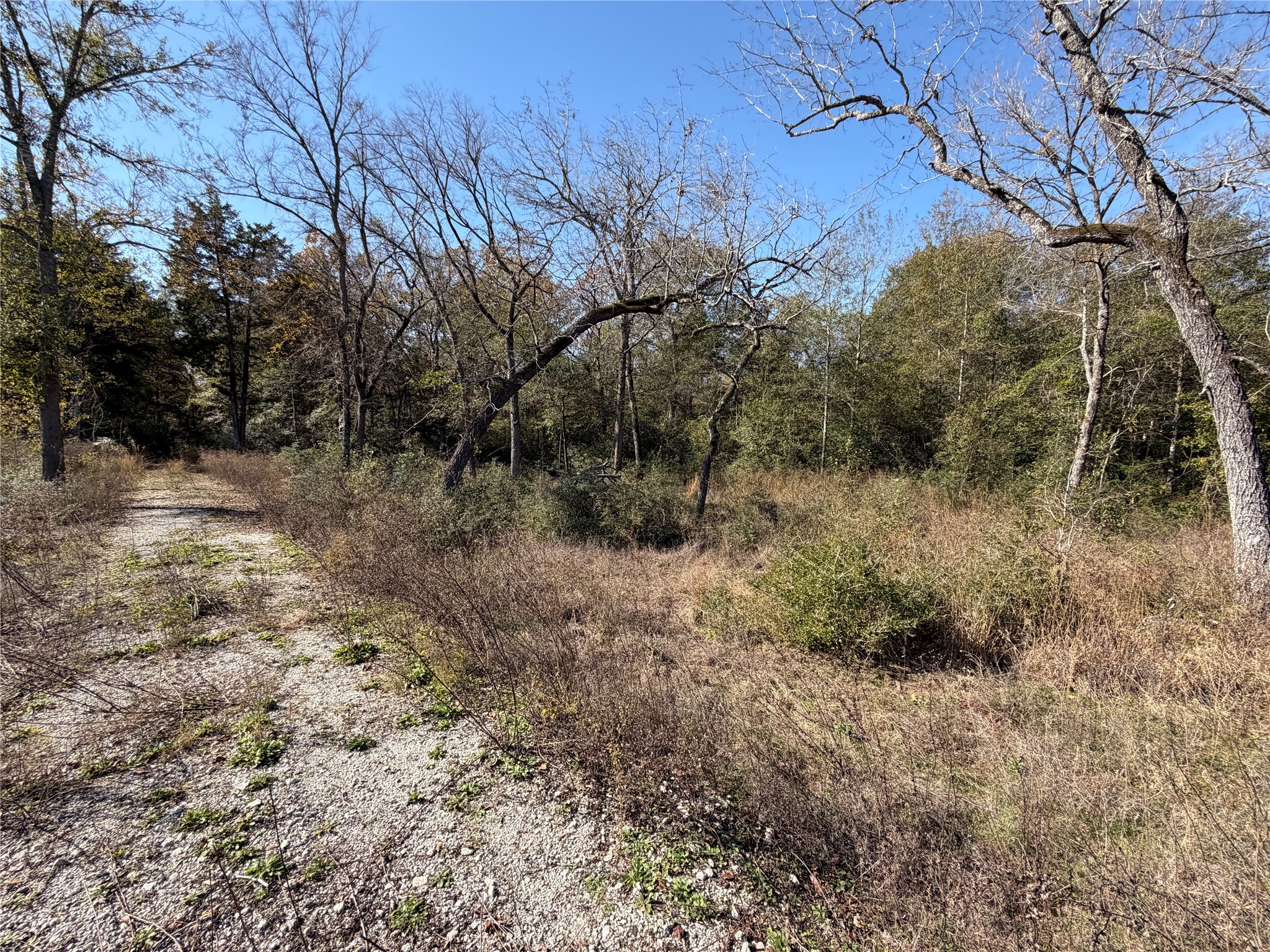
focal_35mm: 14
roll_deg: -1.5
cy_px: 476
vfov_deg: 85.7
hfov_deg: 102.1
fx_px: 514
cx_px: 635
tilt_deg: -3.8
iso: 40
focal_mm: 2.22
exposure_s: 1/709
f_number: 2.2
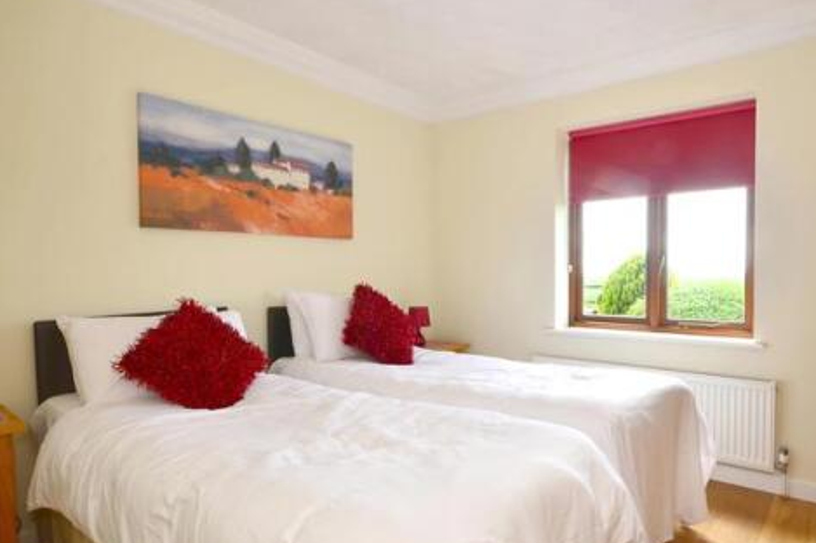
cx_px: 484
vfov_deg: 59.4
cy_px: 278
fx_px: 476
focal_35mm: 21
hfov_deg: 80.4
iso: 200
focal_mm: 10
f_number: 11
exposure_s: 1/20
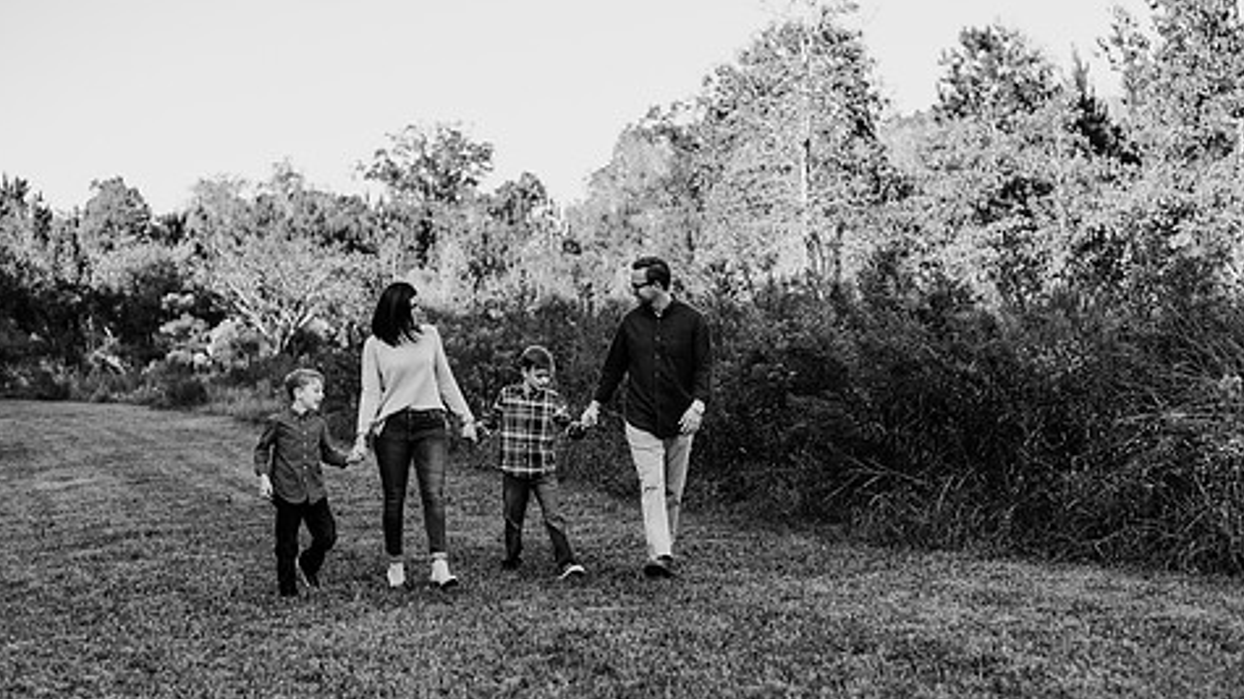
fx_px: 2111
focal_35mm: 64
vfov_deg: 18.8
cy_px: 363
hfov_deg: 32.8
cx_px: 660
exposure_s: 1/1250
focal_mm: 50
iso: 400
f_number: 2.5
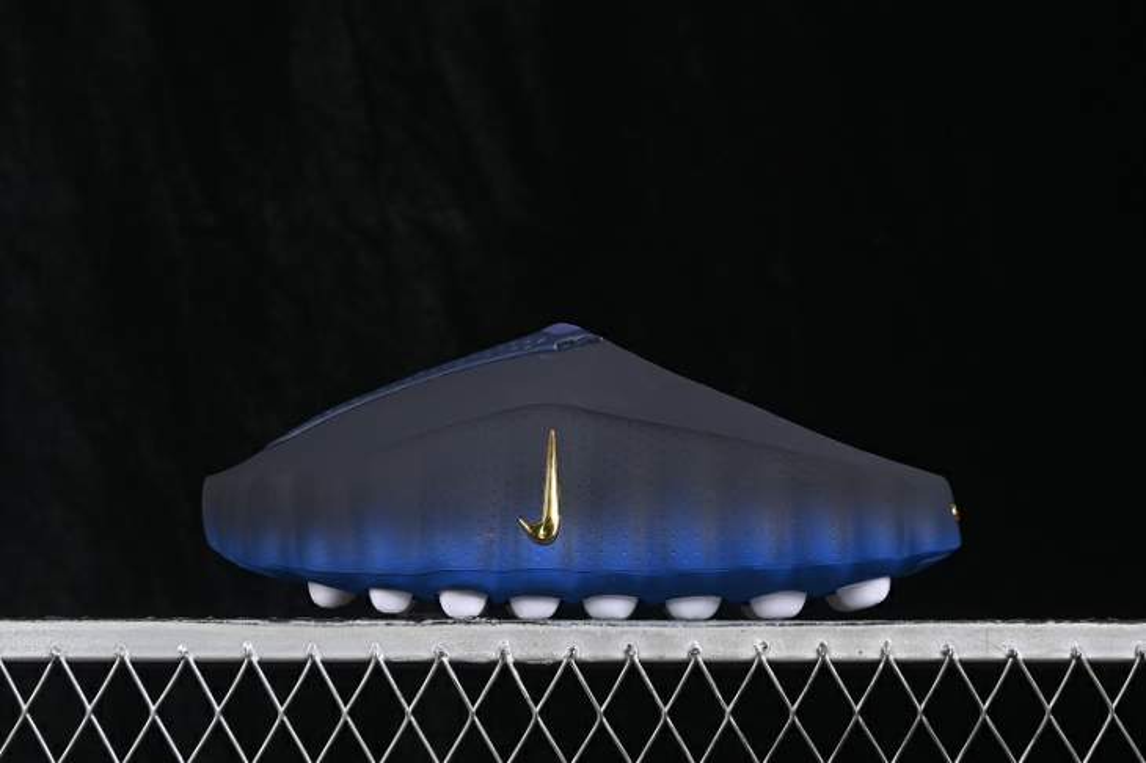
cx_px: 573
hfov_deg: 27.0
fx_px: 2386
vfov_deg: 18.2
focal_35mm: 75
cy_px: 382
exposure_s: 1/60
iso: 160
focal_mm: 50
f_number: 6.3
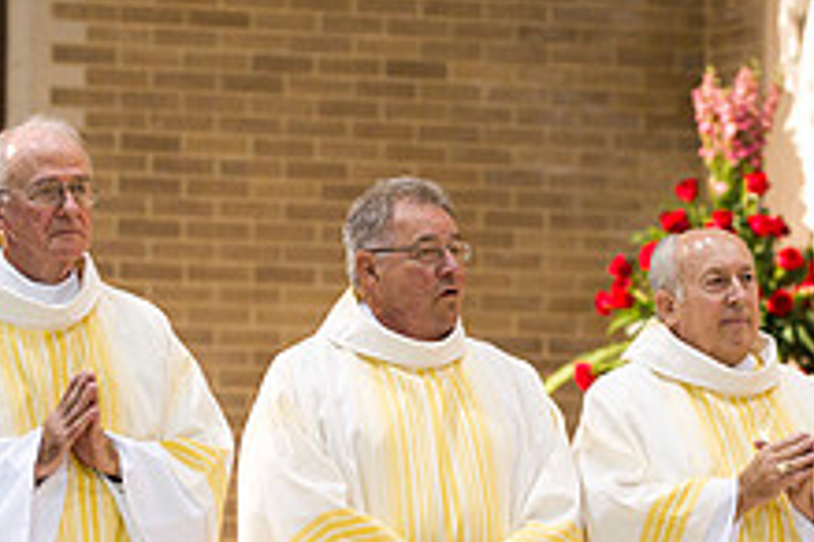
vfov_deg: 4.9
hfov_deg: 7.4
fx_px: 6285
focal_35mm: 278
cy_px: 516
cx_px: 483
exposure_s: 1/125
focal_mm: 105
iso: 2000
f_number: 2.8
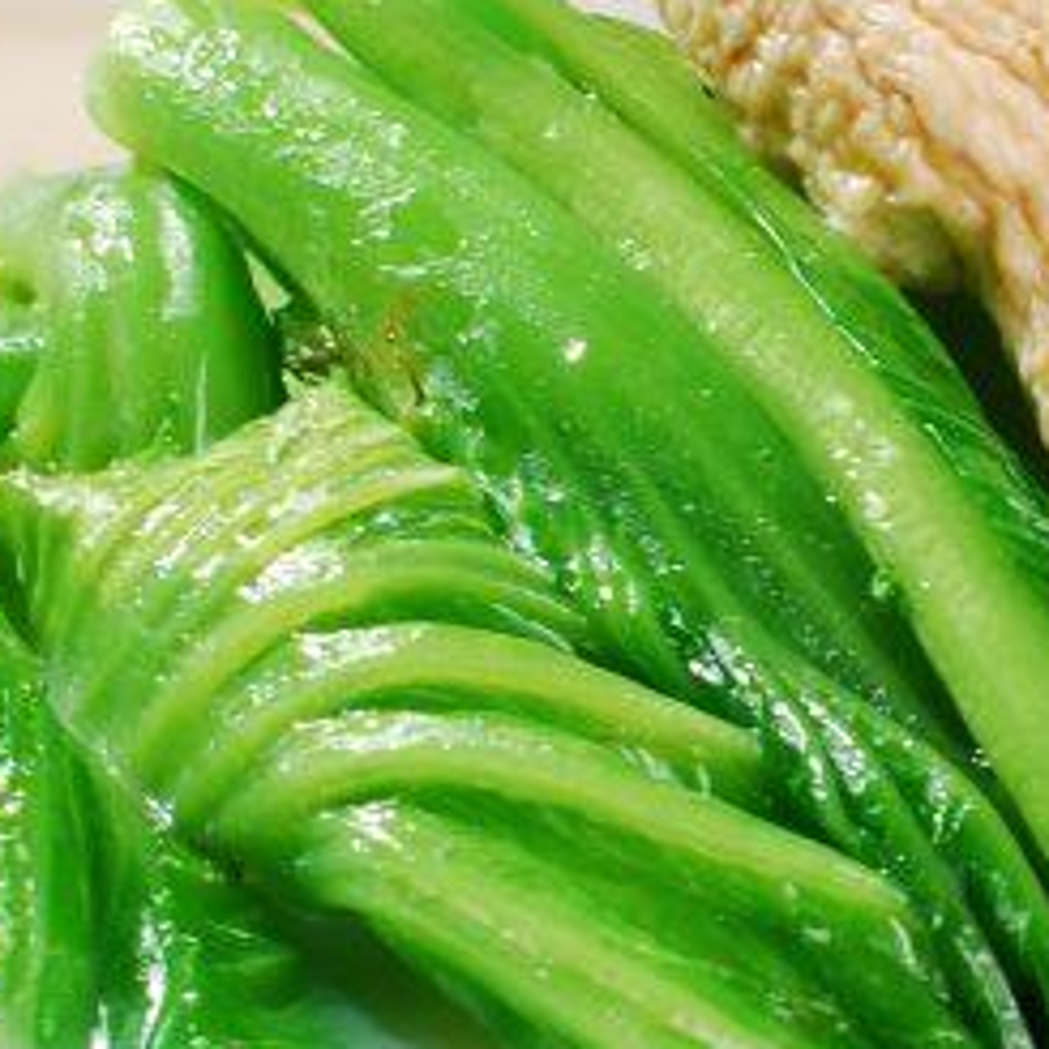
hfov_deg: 6.5
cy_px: 640
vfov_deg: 6.6
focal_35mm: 267
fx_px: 9154
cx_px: 1100
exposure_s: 1/125
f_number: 11
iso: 100
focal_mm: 50
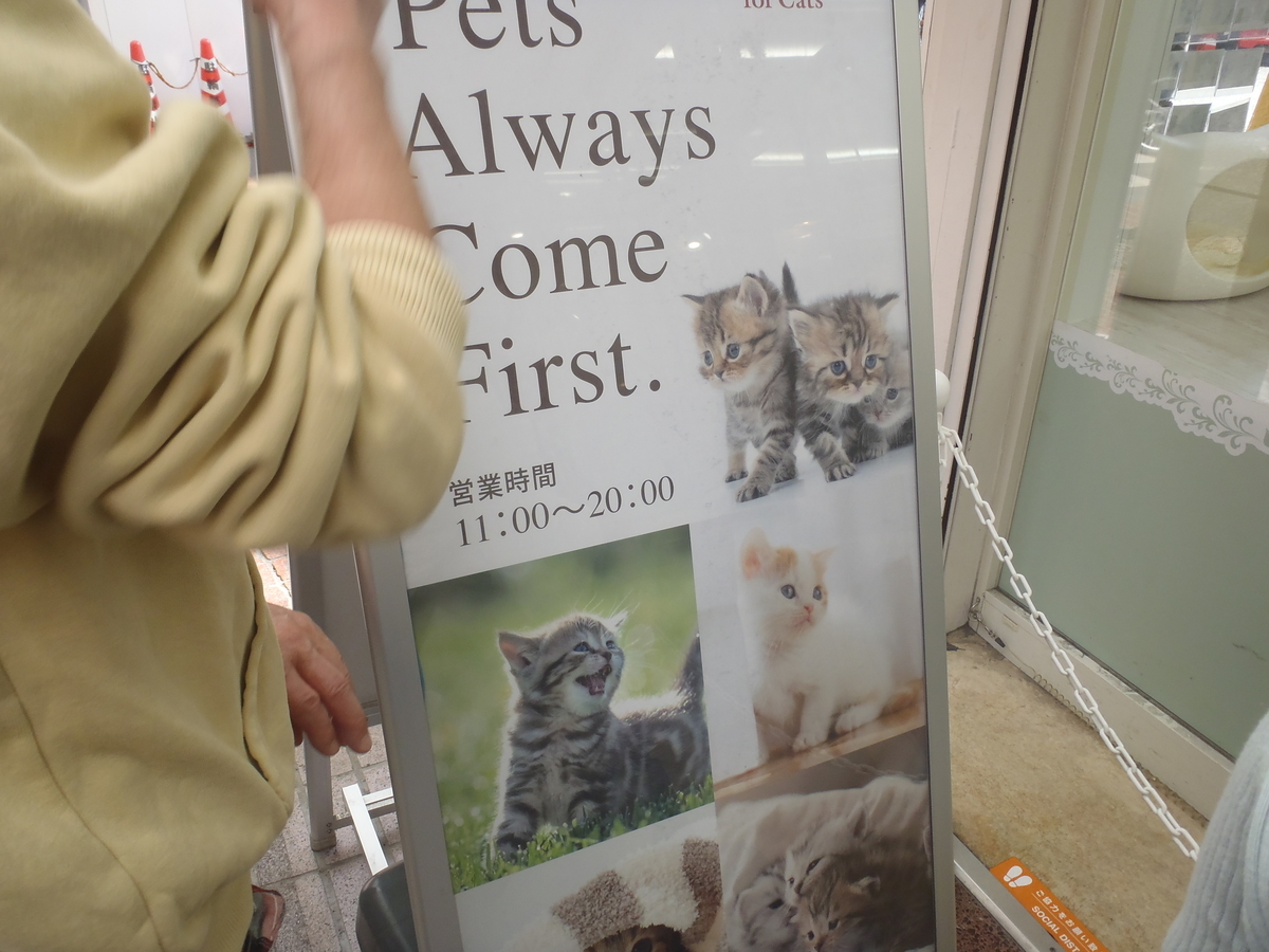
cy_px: 476
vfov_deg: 49.7
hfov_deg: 63.4
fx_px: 1026
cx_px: 634
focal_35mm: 28
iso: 100
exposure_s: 1/60
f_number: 3.9
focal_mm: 5
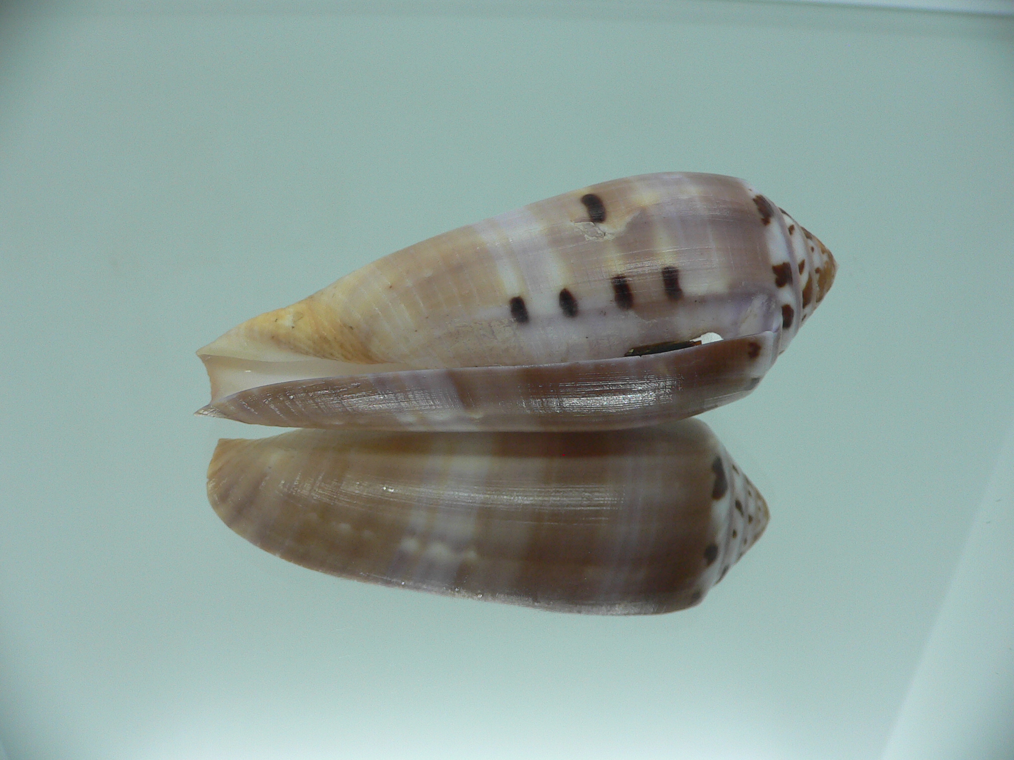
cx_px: 507
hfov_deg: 52.6
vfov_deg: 40.7
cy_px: 380
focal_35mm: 35
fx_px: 1025
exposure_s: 1/60
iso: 80
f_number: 2.8
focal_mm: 4.6
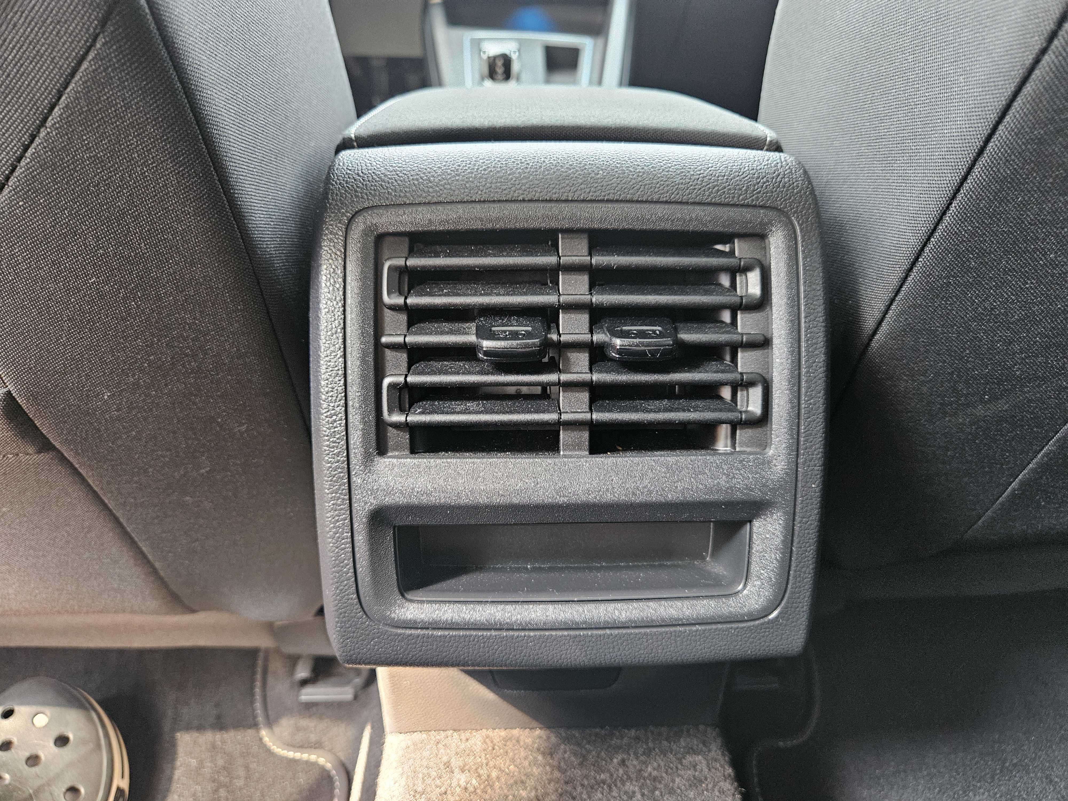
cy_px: 400
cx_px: 534
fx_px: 710
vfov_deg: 58.9
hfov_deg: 73.9
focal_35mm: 23
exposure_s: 1/60
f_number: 1.8
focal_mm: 5.4
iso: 640
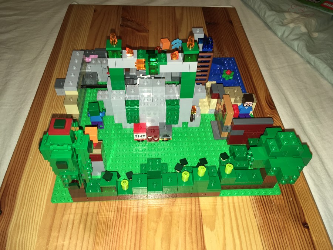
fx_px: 279
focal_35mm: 29
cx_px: 166
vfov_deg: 48.2
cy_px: 125
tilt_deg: -47.8
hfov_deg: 61.7
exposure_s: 1/25
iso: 25
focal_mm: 4.15
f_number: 2.2
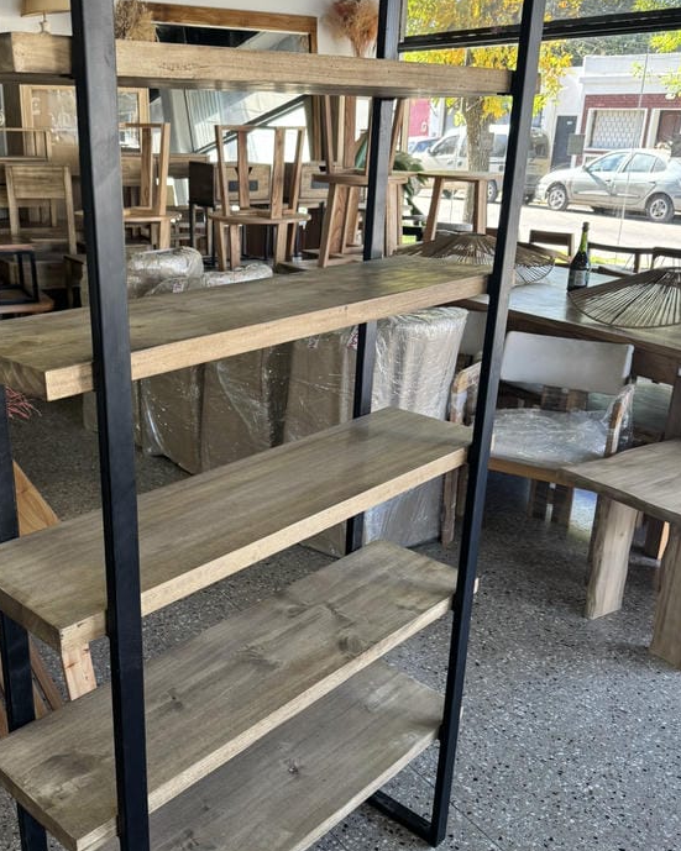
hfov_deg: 43.0
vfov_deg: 52.8
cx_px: 258
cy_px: 447
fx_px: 857
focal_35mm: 34
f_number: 1.78
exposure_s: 1/121
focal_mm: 6.76
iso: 125
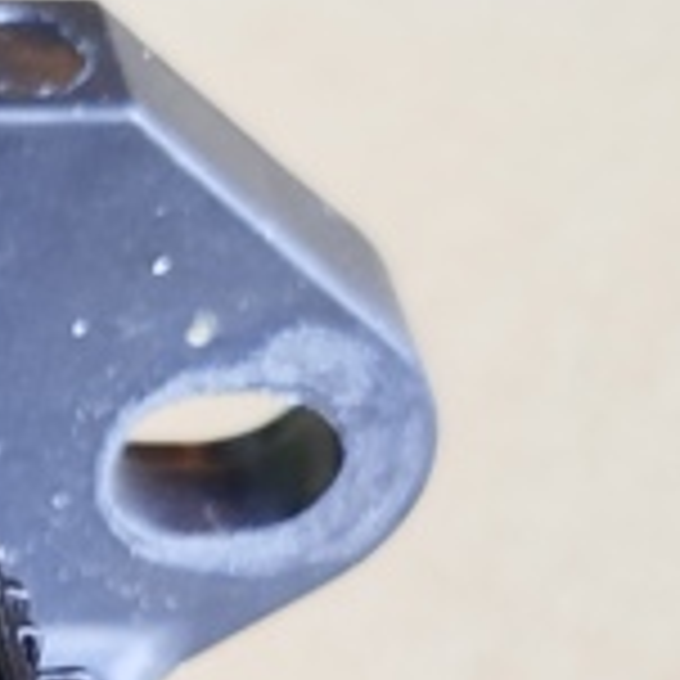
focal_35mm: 180
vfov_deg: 9.5
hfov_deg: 9.3
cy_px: 901
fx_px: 4000
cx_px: -504
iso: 125
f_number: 1.7
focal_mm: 5.31
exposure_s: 1/50
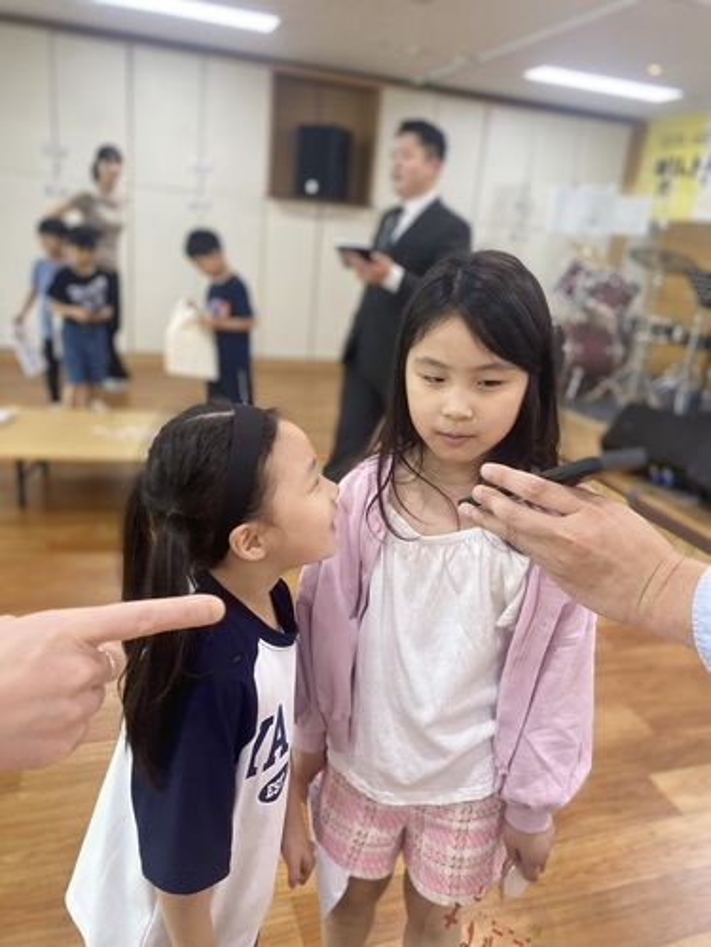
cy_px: 474
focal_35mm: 26
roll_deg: -5.7
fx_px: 712
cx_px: 356
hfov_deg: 53.1
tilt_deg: -18.1
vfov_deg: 67.3
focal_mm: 4.25
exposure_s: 1/60
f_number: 1.8
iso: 125
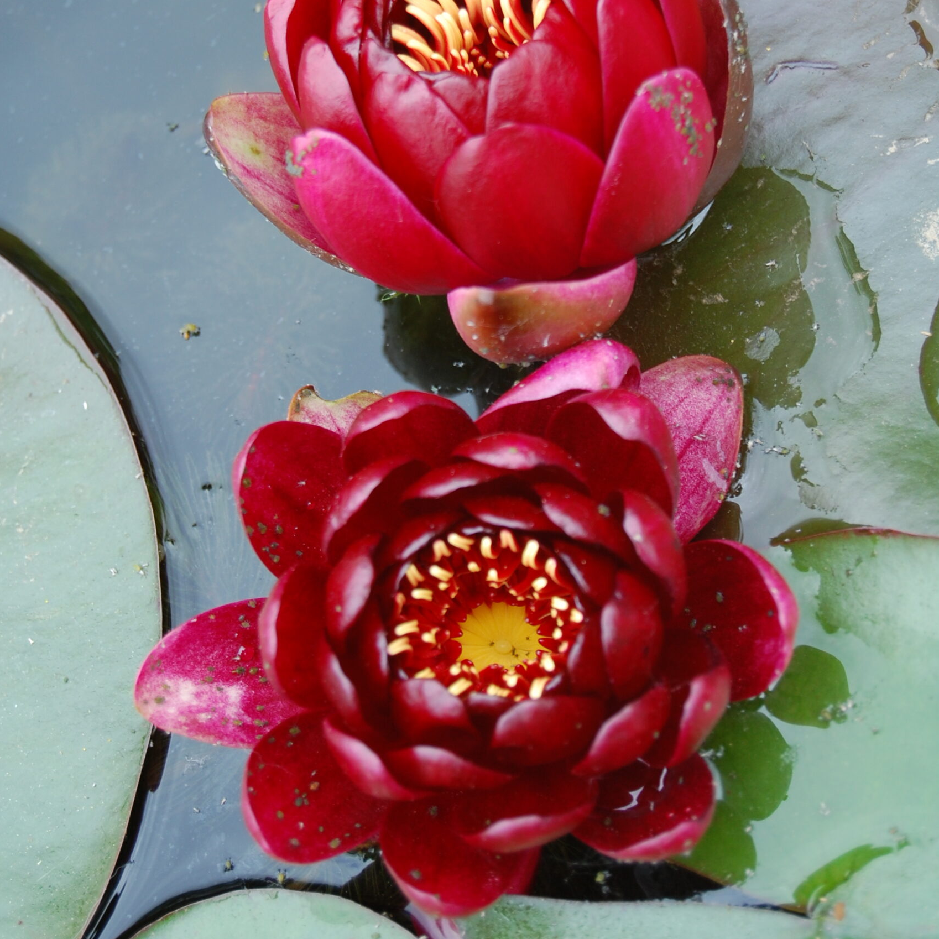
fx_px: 3242
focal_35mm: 106
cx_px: 469
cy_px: 343
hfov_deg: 16.5
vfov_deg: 16.5
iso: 280
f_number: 5.6
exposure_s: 1/125
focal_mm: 55
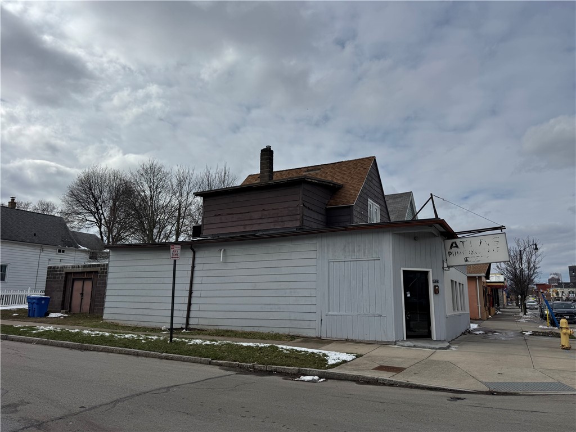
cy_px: 216
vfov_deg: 56.8
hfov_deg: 71.6
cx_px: 288
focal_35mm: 24
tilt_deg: +11.0
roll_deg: -0.2
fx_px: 399
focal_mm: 6.76
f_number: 1.78
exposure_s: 1/12346
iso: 80
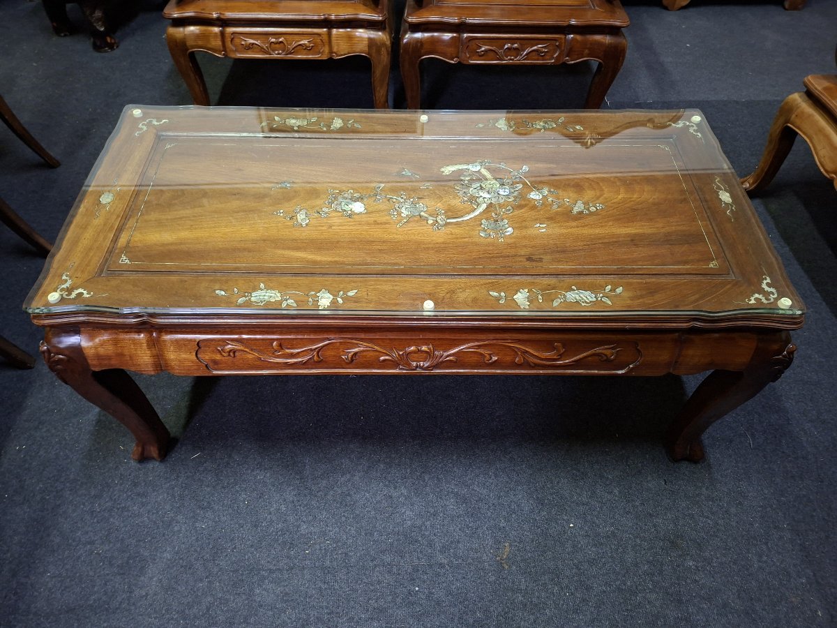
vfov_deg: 58.9
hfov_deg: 73.9
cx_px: 418
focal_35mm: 23
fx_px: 556
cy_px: 314
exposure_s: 1/24
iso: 640
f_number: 1.8
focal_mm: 5.54
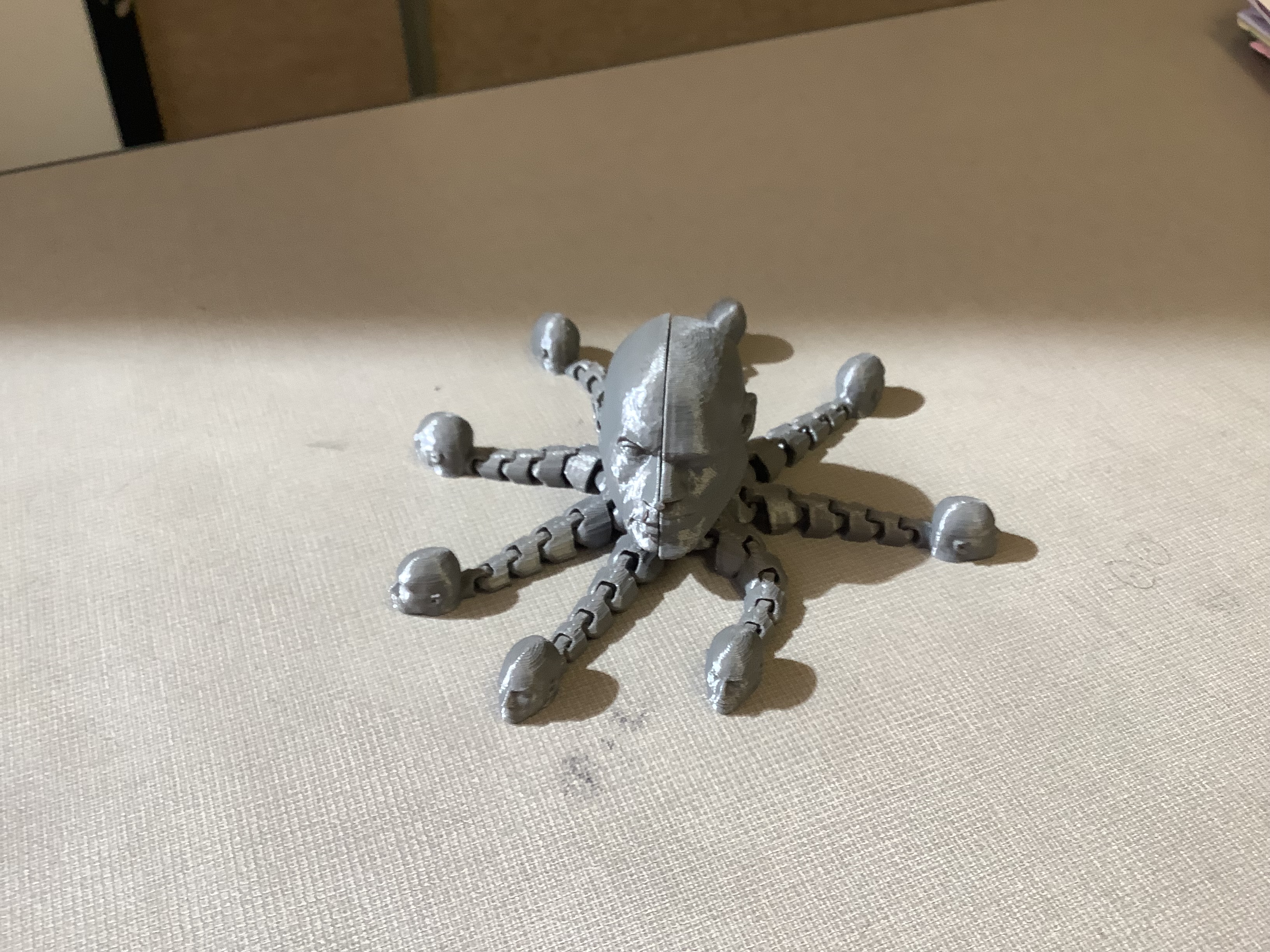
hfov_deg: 58.4
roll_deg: +0.1
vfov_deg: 45.4
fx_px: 1137
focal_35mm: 31
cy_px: 476
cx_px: 635
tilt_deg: -44.0
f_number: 2.4
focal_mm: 3.3
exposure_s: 1/60
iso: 100
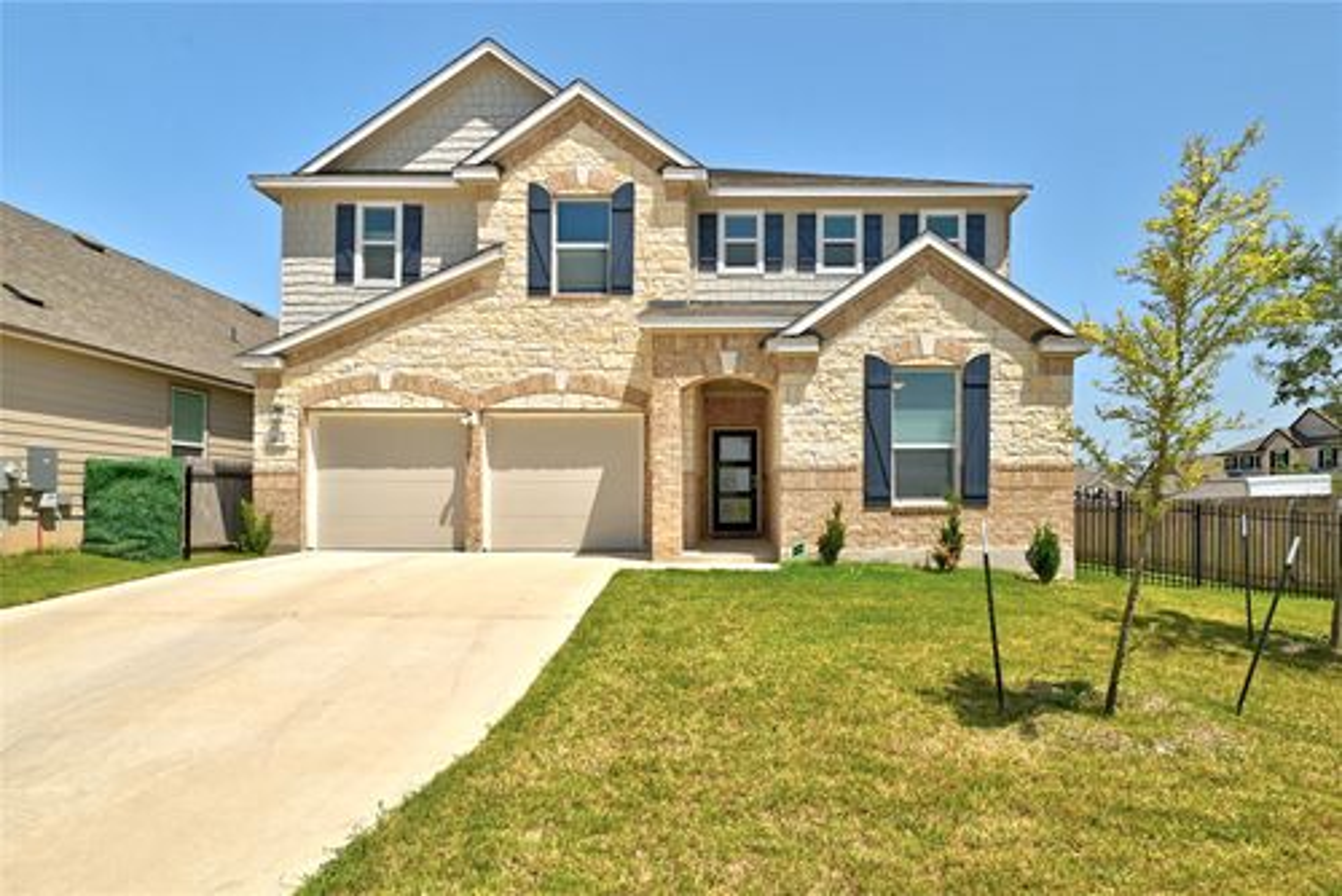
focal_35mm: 14
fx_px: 522
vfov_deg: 81.3
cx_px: 671
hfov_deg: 104.2
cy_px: 448
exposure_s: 1/640
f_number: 10
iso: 400
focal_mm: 14
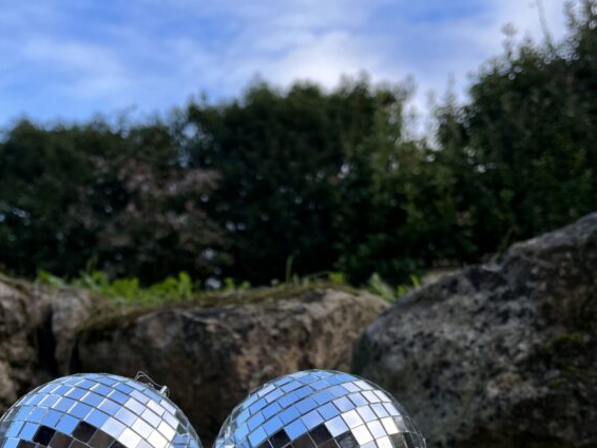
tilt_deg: +9.7
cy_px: 372
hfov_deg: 38.8
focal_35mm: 49
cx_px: 259
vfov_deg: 28.9
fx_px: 845
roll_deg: +2.5
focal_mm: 5.1
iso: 50
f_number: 1.6
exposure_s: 1/696
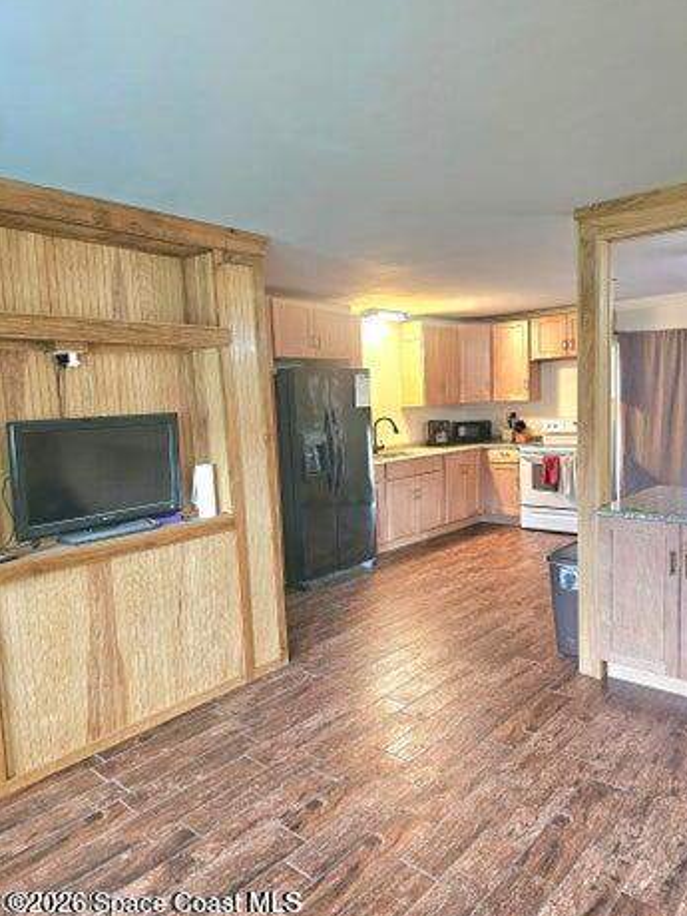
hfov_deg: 56.8
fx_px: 635
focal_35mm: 24
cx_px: 356
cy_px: 468
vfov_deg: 71.6
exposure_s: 1/120
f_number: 1.7
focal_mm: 6.3
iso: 800
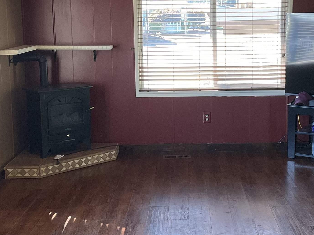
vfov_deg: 22.6
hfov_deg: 29.7
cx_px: 193
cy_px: 95
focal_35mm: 65
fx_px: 590
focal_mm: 3
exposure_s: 1/60
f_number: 1.8
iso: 50
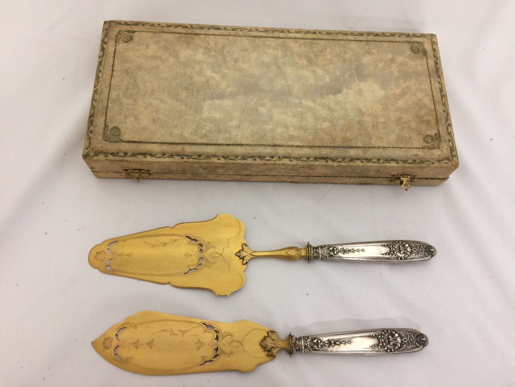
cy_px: 194
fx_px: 431
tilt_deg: -66.1
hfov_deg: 61.7
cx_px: 258
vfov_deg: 48.2
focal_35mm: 29
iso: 125
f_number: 2.2
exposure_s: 1/33
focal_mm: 4.15
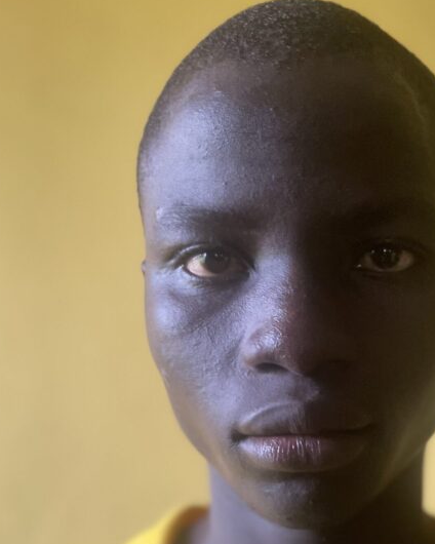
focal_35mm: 49
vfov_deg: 36.7
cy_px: 436
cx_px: 346
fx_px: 789
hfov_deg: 30.1
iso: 320
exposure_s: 1/60
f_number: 1.6
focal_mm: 4.2
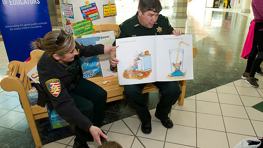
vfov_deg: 44.3
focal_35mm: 26
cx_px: 132
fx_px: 181
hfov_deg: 71.9
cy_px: 81
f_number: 5.6
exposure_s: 1/250
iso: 1250
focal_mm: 24
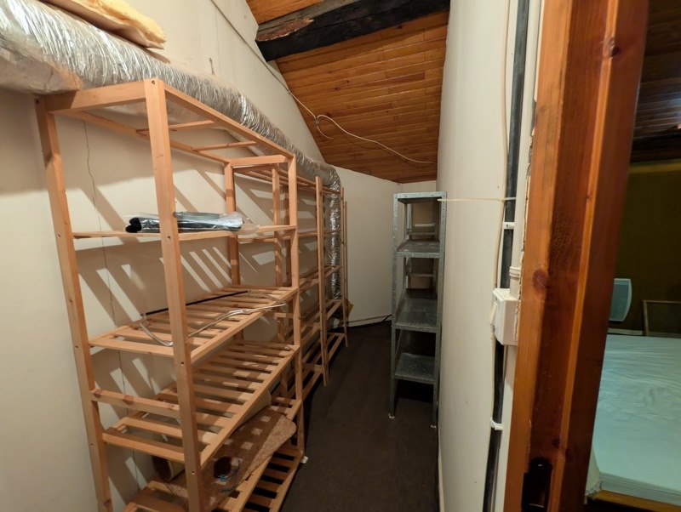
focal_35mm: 12
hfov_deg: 110.5
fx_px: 236
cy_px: 256
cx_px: 340
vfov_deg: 94.6
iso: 322
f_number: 1.7
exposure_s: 1/25
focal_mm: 2.02
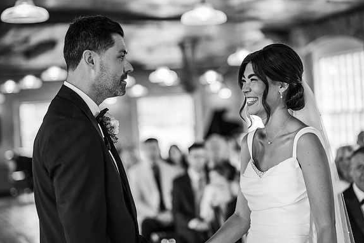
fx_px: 869
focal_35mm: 86
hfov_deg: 23.6
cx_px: 183
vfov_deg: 15.9
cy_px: 122
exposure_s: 1/200
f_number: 2.2
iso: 900
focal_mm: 85
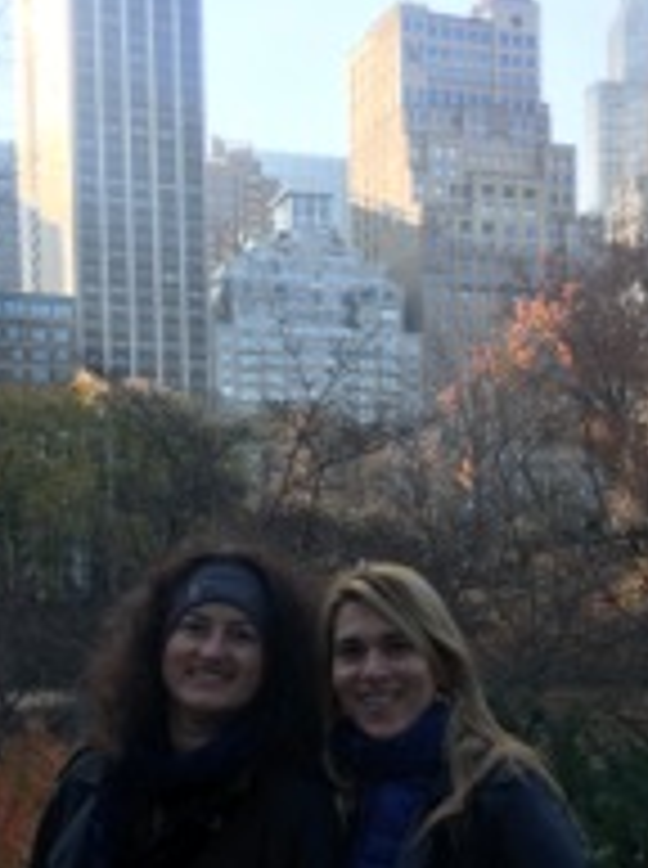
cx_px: 261
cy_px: 639
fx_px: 1377
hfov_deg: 26.4
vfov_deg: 34.3
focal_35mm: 55
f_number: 2.2
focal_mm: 4.15
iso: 25
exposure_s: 1/373
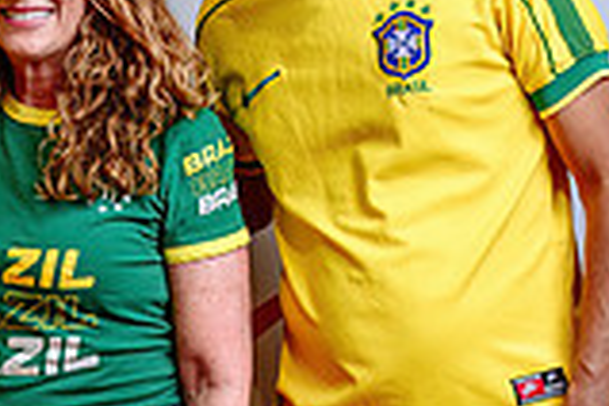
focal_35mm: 141
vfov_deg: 9.7
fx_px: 2385
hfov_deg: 14.0
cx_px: -176
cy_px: 236
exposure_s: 1/160
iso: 200
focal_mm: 34
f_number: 2.8
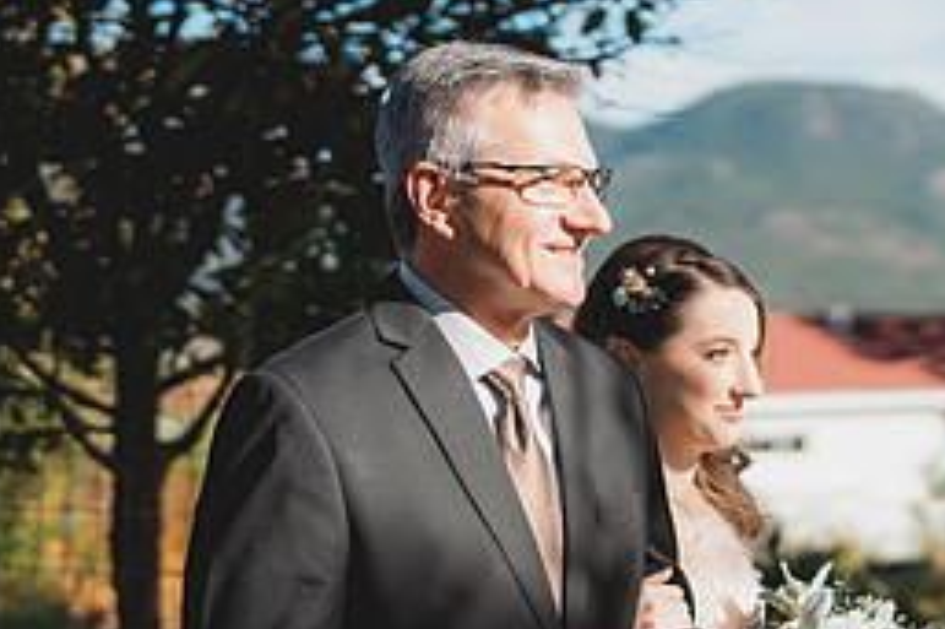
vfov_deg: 11.6
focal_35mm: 118
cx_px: 809
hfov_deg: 17.2
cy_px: 498
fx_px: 3095
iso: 200
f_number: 1.8
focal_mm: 50
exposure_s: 1/5000
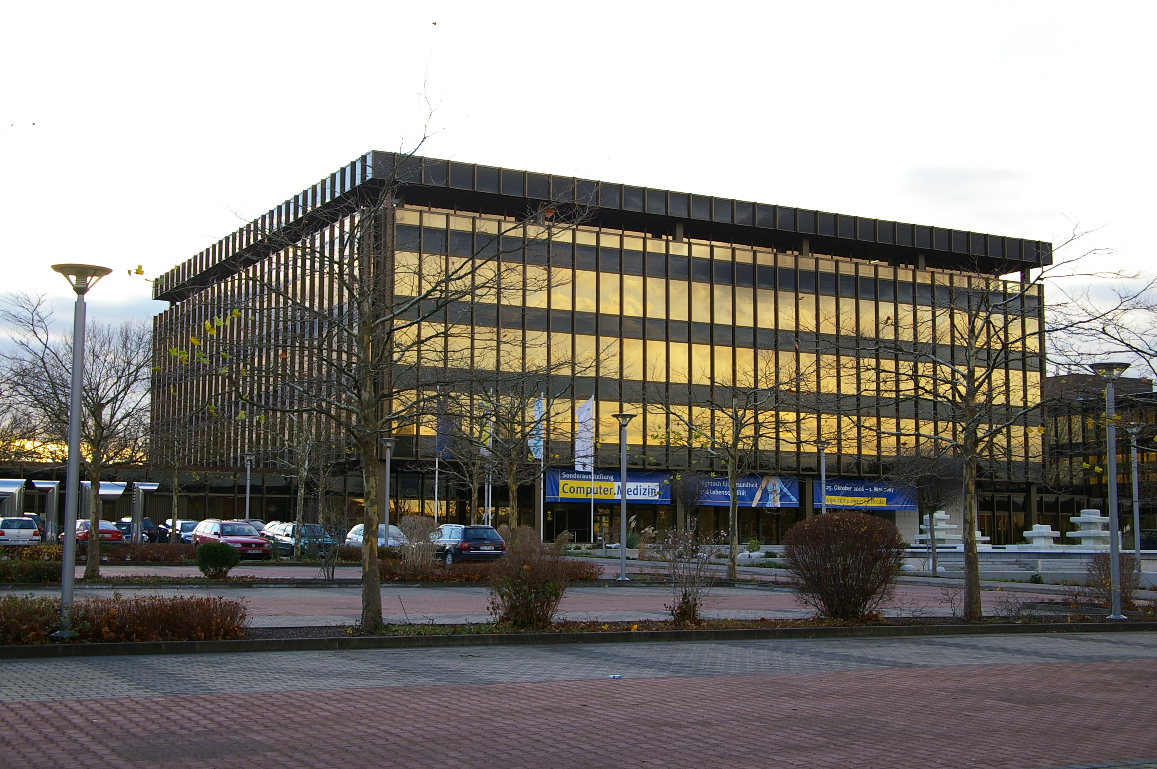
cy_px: 384
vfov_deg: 28.9
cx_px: 578
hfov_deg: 42.4
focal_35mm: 46
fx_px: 1493
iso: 200
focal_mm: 31
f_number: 5.6
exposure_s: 1/60
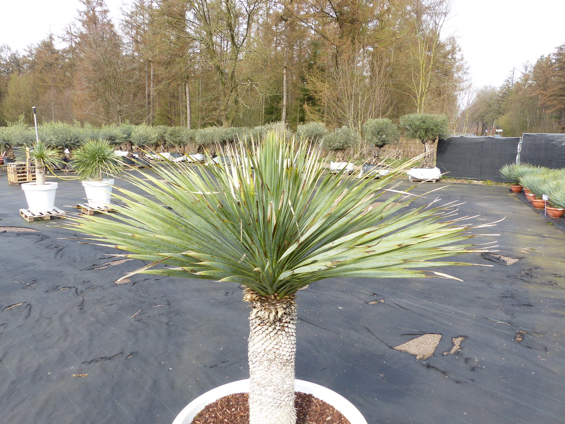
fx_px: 424
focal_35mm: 26
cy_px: 204
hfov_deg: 67.3
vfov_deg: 53.1
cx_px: 280
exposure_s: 1/250
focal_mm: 4.5
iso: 100
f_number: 4
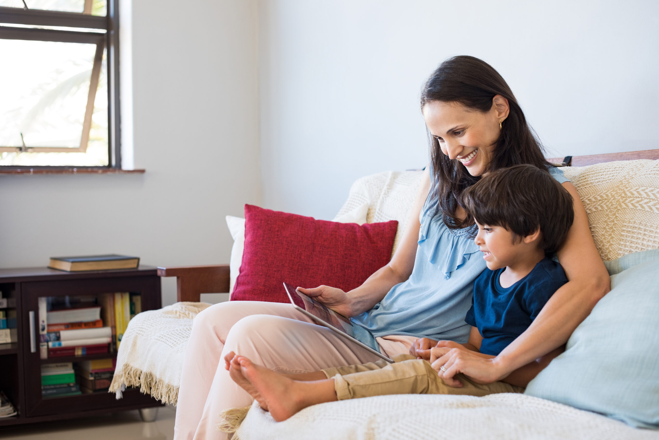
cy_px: 220
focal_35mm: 50
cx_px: 330
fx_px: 915
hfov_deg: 39.6
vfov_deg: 27.0
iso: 400
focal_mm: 50
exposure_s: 1/125
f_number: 3.2
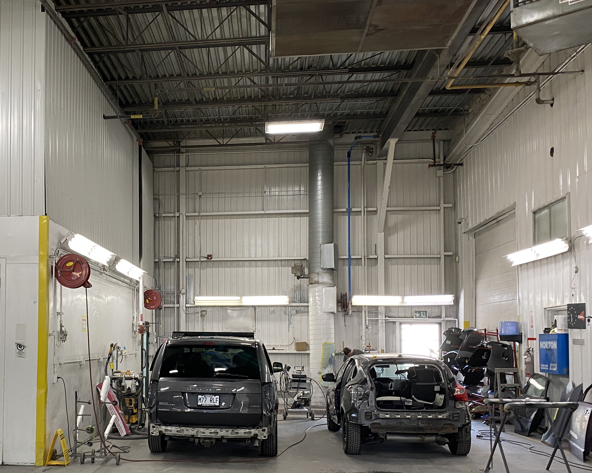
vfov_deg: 37.0
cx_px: 175
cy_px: 308
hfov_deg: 44.8
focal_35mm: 40
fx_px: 701
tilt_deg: +2.6
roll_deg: +0.5
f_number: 1.8
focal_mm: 4.25
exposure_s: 1/60
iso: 80
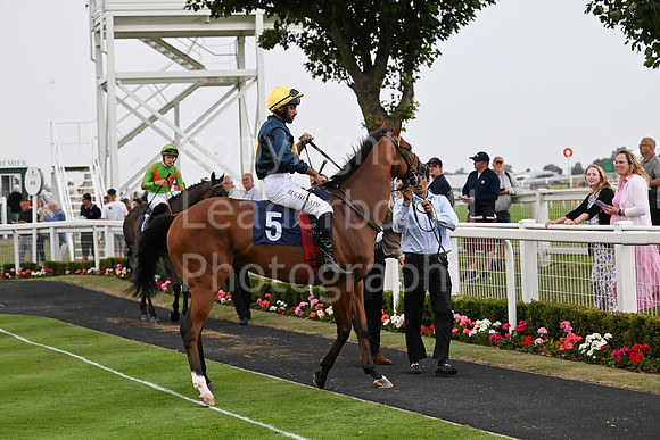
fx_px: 1742
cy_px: 220
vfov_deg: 14.4
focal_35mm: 95
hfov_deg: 21.5
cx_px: 330
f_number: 4.5
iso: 1000
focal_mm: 95
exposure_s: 1/320
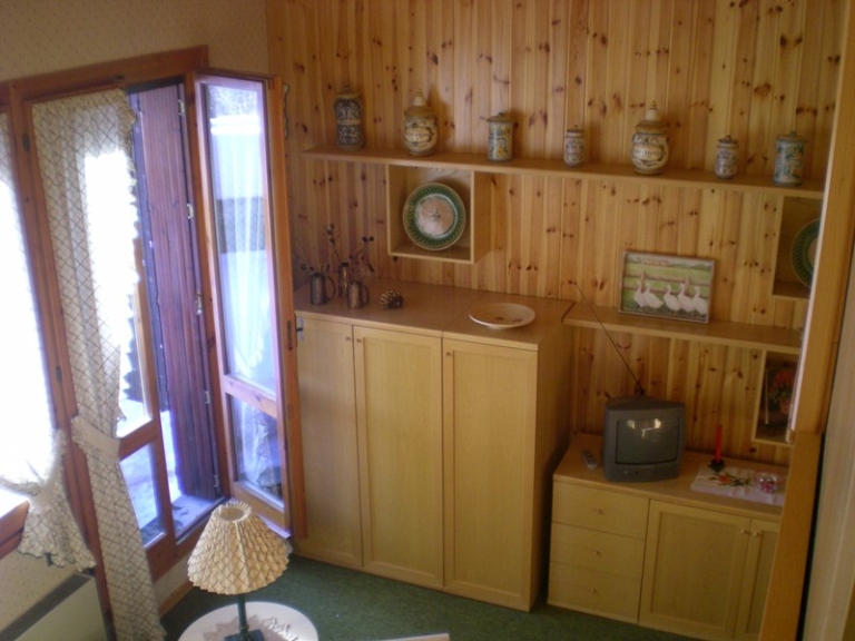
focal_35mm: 38
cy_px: 320
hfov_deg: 49.0
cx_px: 428
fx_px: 939
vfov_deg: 37.7
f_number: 3.1
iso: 200
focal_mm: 6.3
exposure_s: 1/51.1
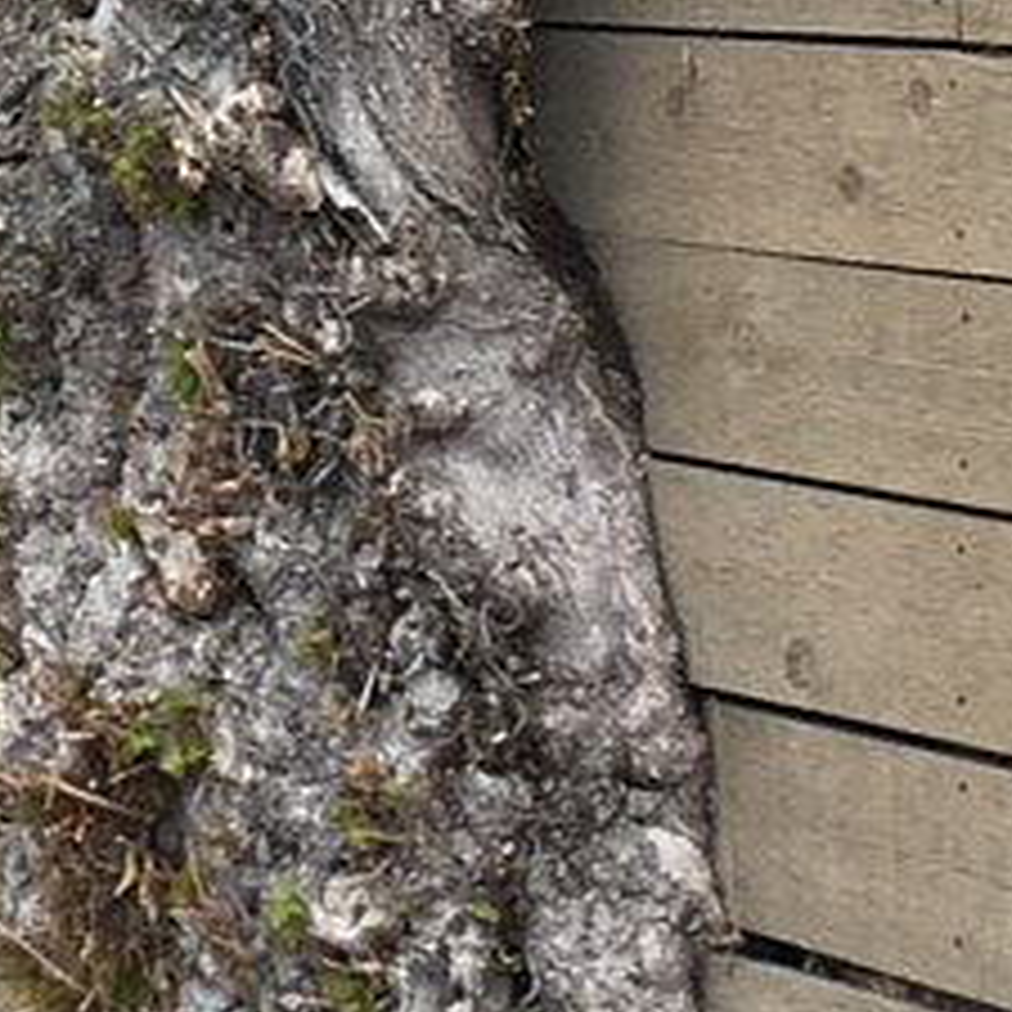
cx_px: -283
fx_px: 6020
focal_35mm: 182
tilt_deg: +10.2
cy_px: -1241
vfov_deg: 8.9
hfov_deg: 9.4
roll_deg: -2.5
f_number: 2.2
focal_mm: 4.15
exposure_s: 1/273
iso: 25
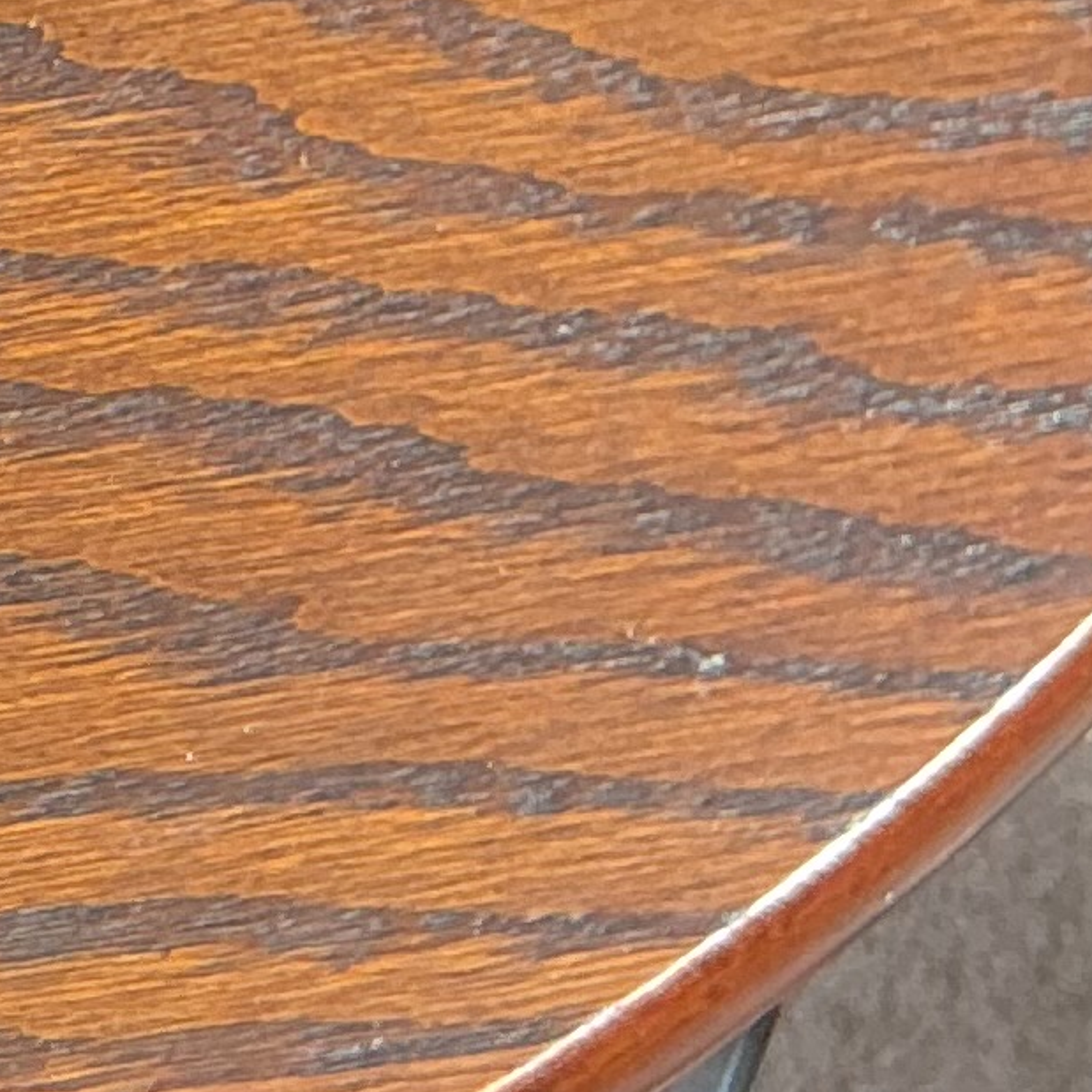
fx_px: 5960
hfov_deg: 9.4
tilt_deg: -53.7
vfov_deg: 10.2
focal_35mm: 167
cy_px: -330
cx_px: -1508
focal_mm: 3
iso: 16
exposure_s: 1/136
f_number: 1.8
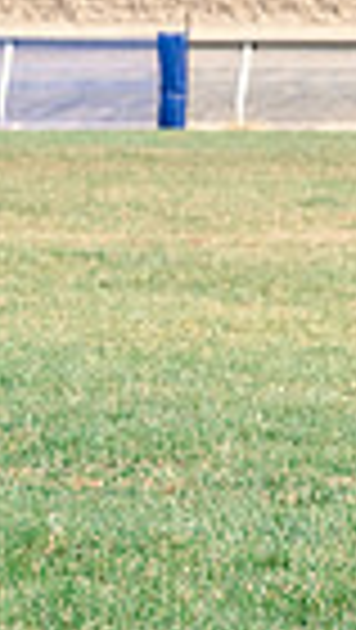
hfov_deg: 2.6
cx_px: 1364
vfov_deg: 4.7
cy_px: 248
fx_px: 7668
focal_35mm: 458
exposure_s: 1/800
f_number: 7.1
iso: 400
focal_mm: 86
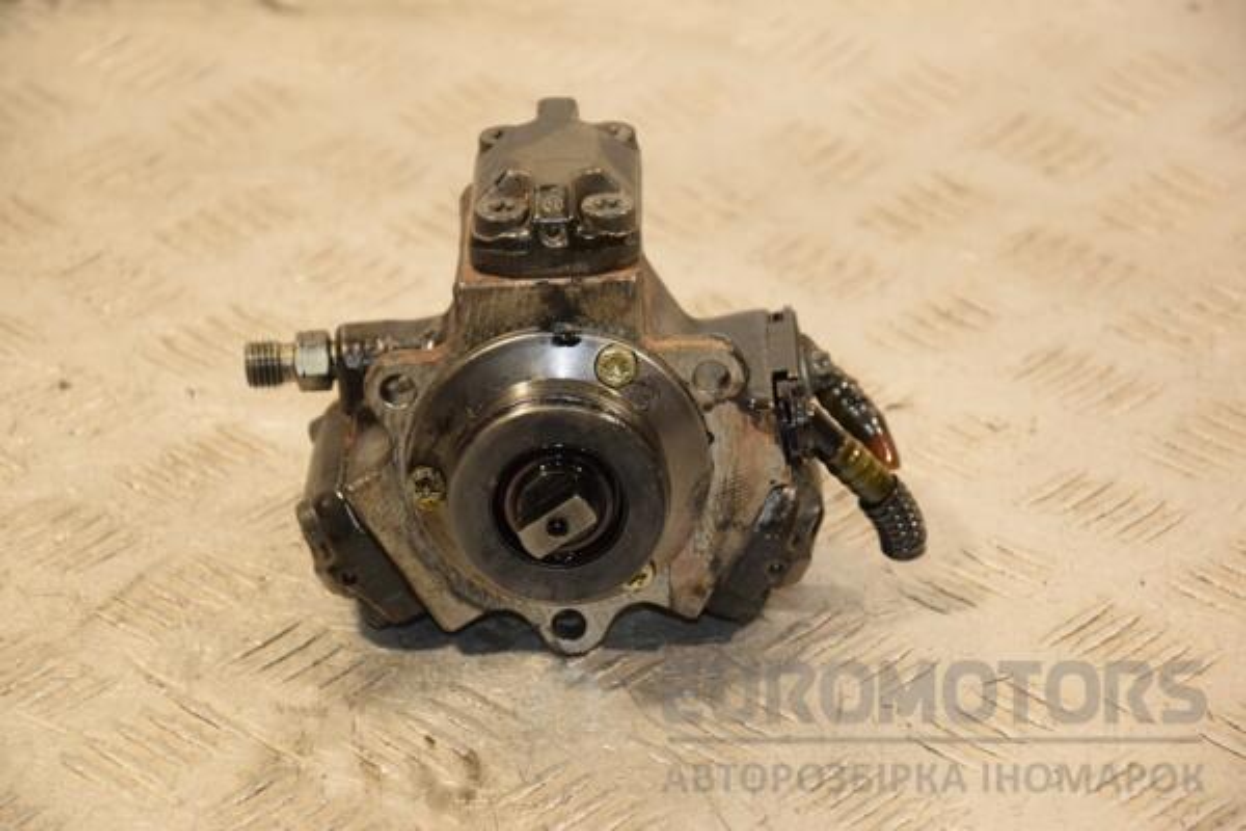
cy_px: 416
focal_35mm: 138
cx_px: 623
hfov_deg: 14.9
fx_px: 4776
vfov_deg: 9.9
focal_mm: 92
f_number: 5.6
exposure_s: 1/100
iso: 800
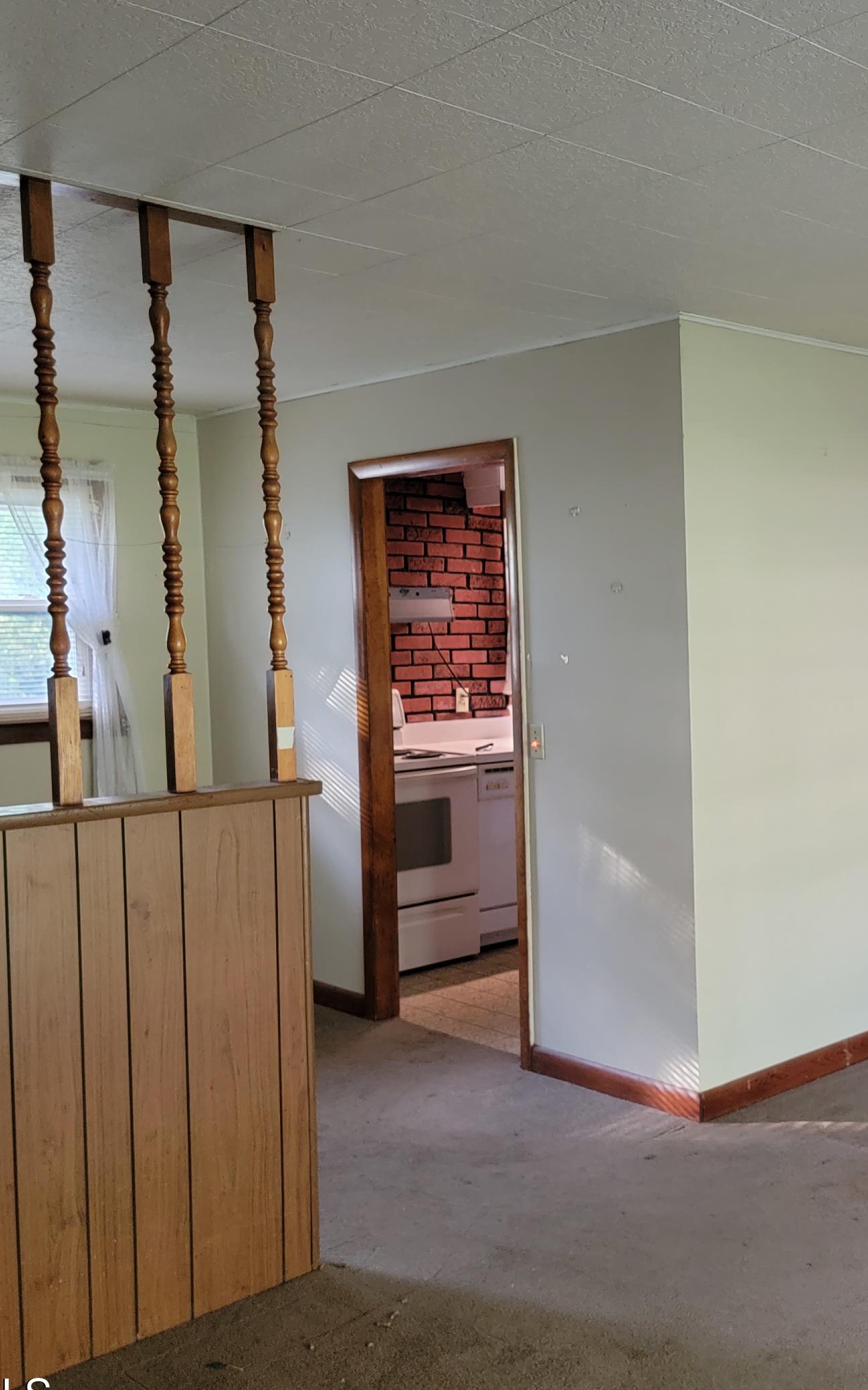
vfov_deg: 52.8
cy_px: 703
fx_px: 1401
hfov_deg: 32.6
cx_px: 793
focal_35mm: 37
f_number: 1.8
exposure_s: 1/39
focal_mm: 6.7
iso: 500
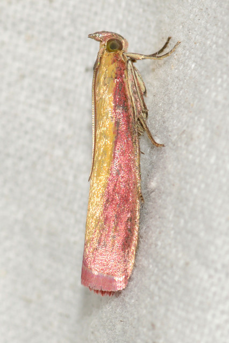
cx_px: 114
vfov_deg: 13.7
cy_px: 172
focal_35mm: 150
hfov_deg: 9.1
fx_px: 1433
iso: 100
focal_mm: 100
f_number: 18
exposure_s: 1/200
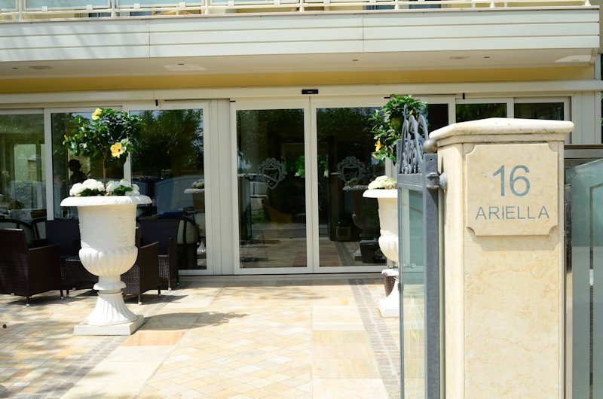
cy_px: 200
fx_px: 652
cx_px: 302
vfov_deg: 34.1
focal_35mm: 39
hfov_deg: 49.6
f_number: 9
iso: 100
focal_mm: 26
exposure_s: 1/125
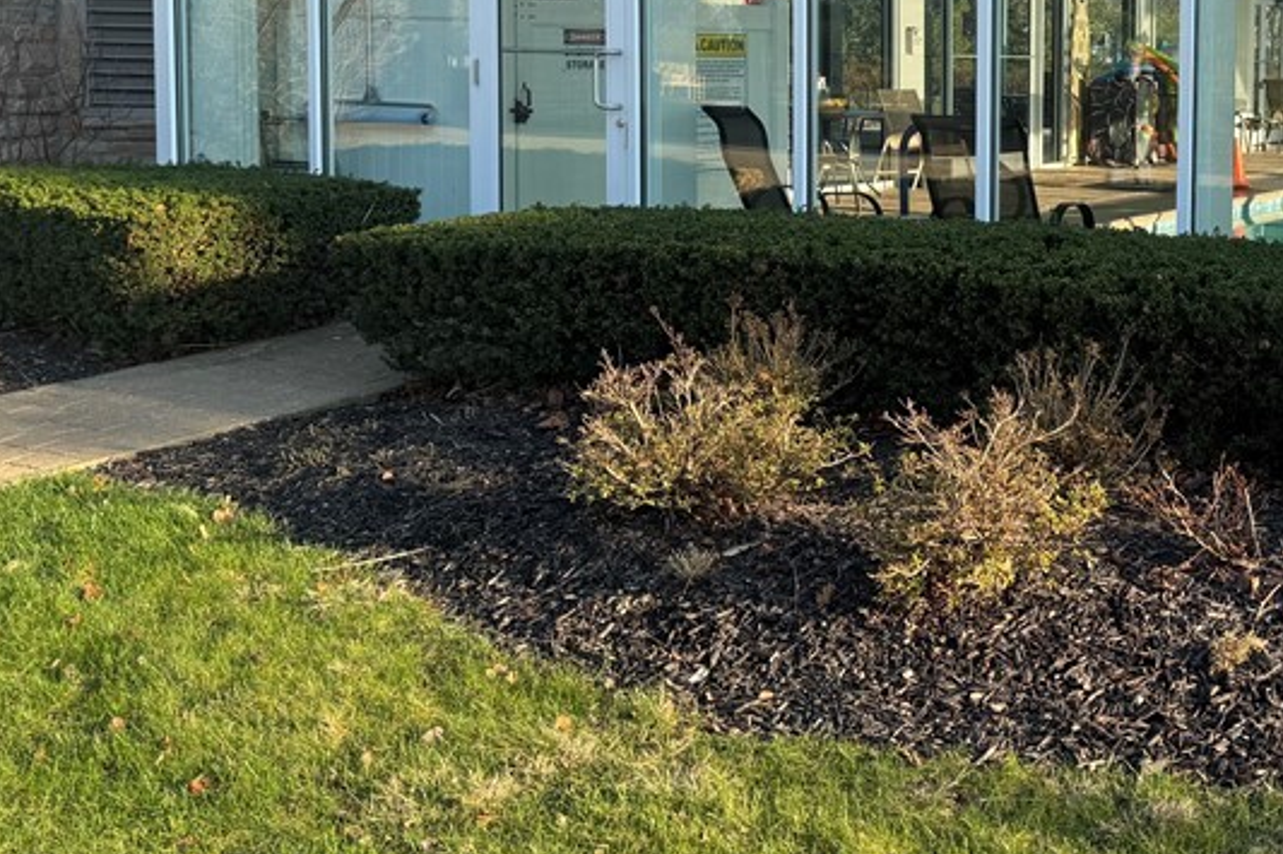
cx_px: 1134
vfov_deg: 27.4
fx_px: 1710
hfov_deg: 38.5
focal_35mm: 48
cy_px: 159
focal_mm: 6.76
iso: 80
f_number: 1.78
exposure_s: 1/1076
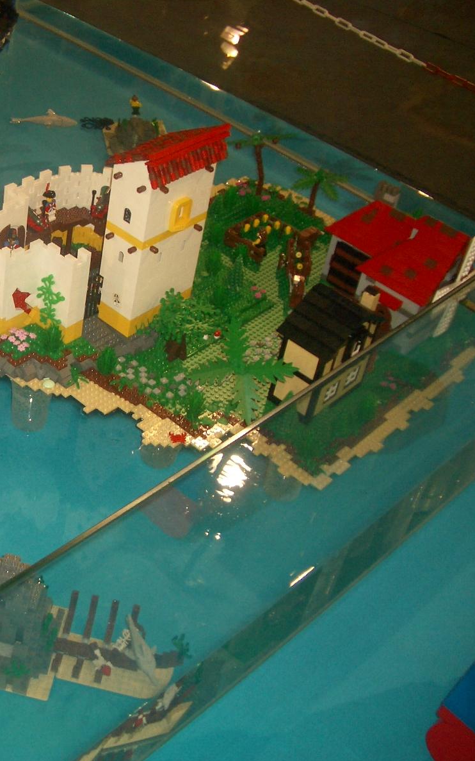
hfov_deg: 24.5
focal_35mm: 50
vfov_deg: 40.3
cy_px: 383
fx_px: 1035
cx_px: -11
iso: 100
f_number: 2.6
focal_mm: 5.8
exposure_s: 1/60
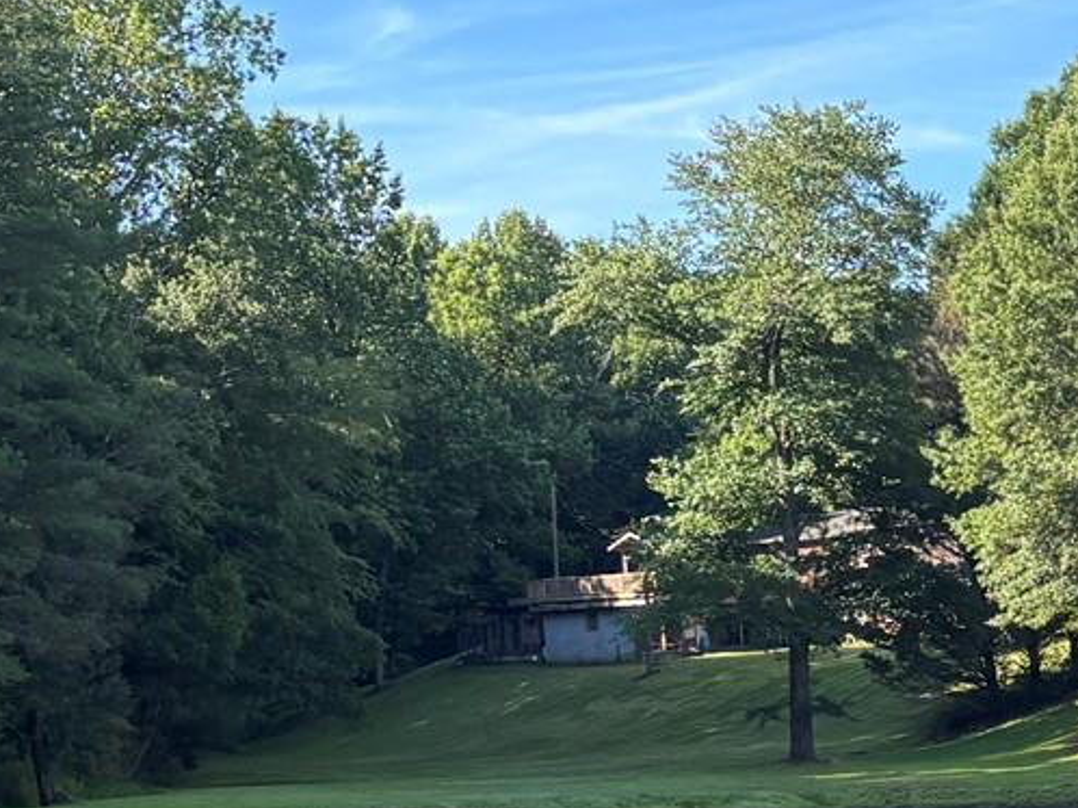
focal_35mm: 107
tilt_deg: -3.0
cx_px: 1370
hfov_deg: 17.3
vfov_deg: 13.5
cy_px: 892
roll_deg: +0.2
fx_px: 3331
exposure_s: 1/951
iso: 50
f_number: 1.6
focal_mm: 5.96
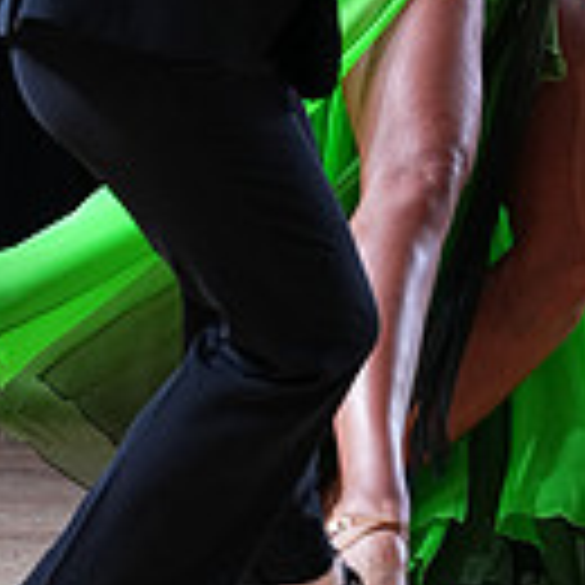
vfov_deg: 2.7
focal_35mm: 641
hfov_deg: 2.7
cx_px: 250
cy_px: -378
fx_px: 12256
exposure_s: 1/400
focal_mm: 169
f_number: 4
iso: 1250
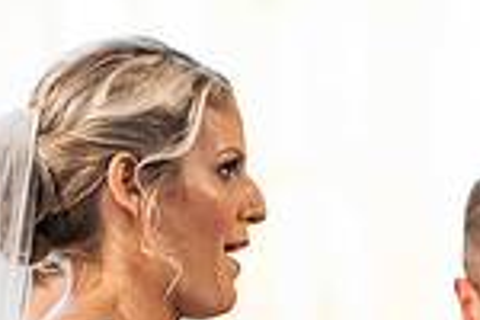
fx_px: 10306
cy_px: 461
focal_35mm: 773
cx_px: 374
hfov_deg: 2.7
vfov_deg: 1.8
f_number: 2.8
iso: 1600
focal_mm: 200
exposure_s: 1/60
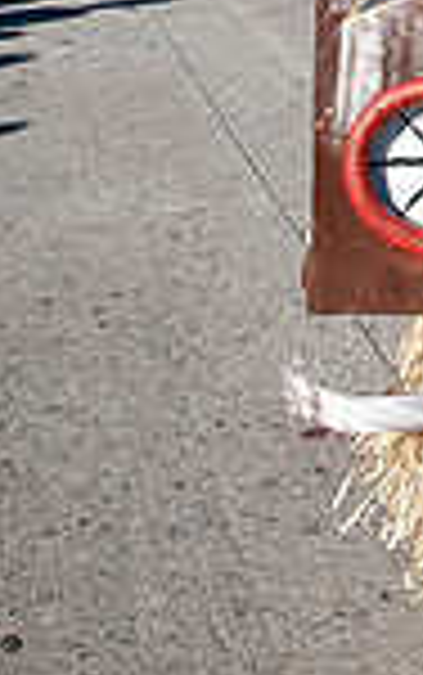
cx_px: 556
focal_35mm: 174
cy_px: -212
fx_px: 3203
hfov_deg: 7.5
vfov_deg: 11.7
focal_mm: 38
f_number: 4
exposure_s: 1/2000
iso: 250
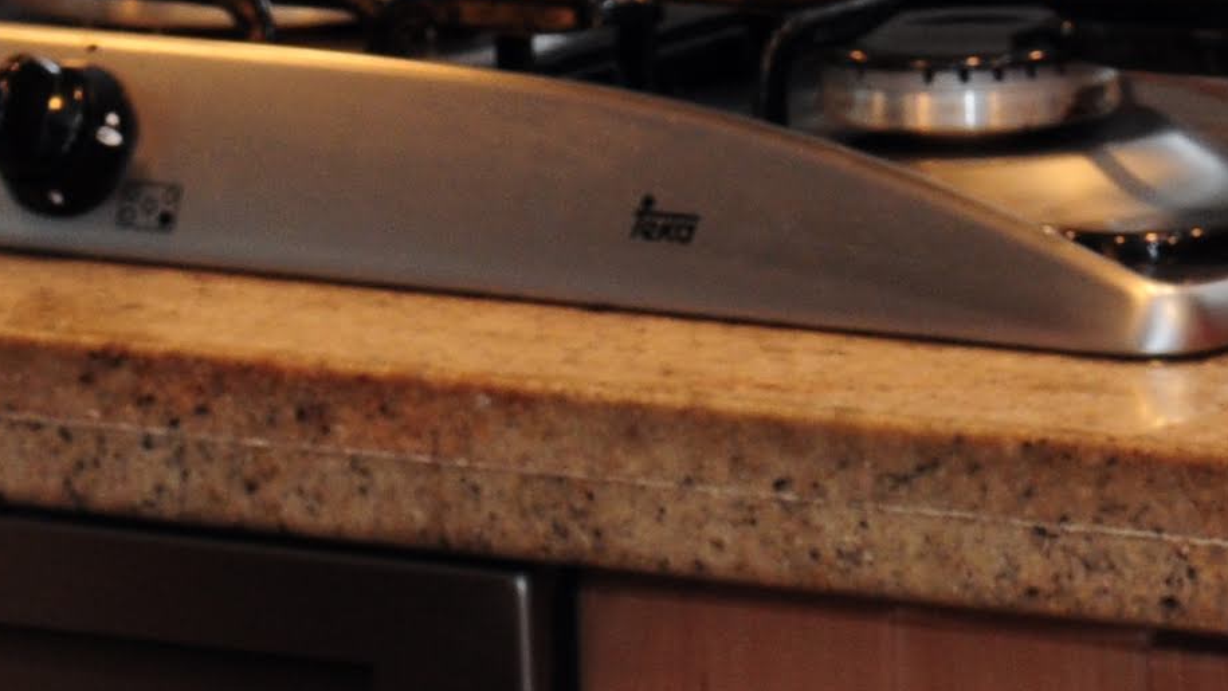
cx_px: 1189
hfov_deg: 6.1
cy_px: 1316
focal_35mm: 353
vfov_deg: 3.4
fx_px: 11496
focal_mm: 48
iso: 320
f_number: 8
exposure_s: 1/10
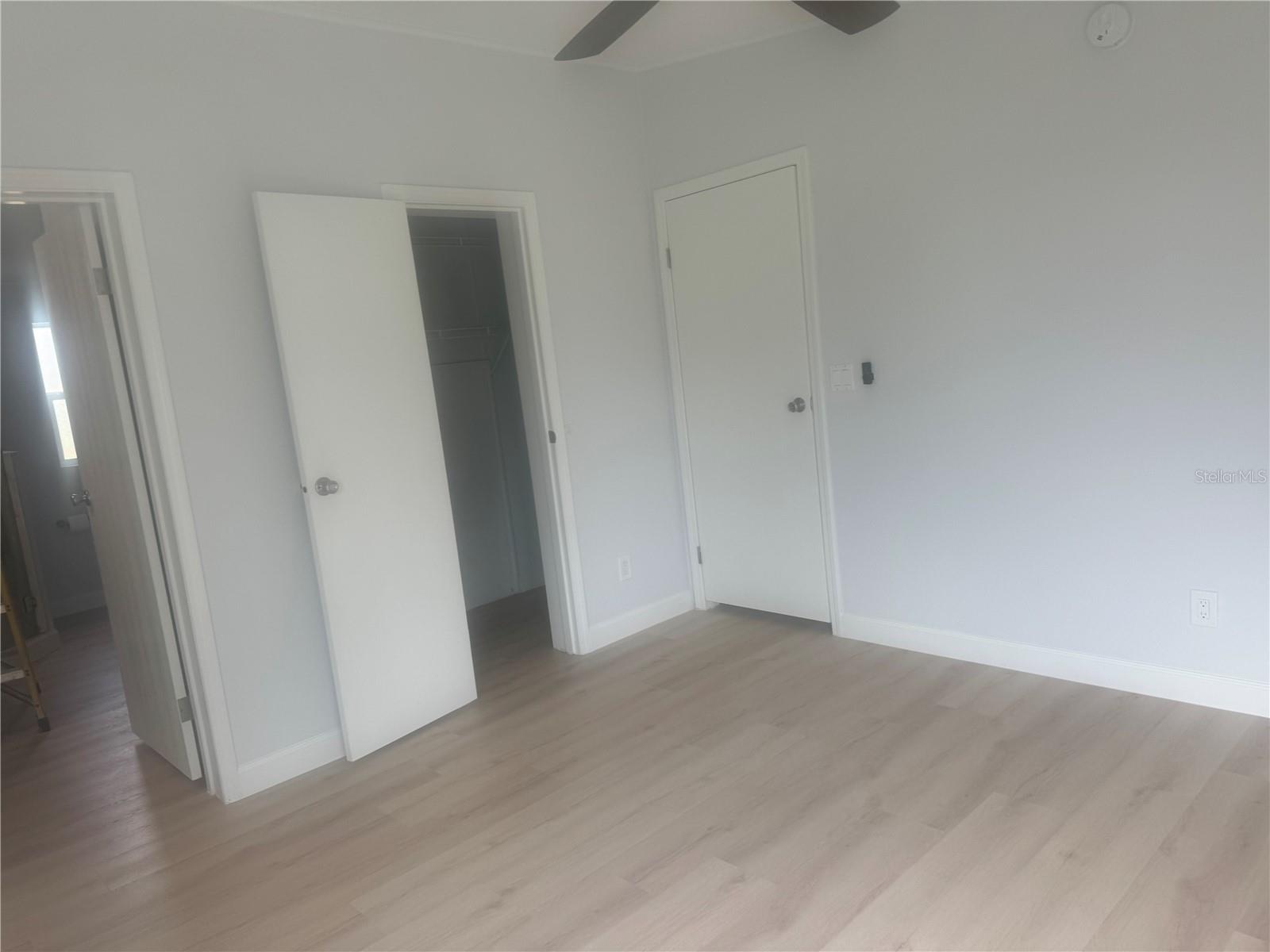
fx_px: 881
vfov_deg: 56.8
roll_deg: +6.4
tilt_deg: -6.1
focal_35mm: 24
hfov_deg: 71.6
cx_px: 635
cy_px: 476
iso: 50
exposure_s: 1/136
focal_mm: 6.76
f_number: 1.78
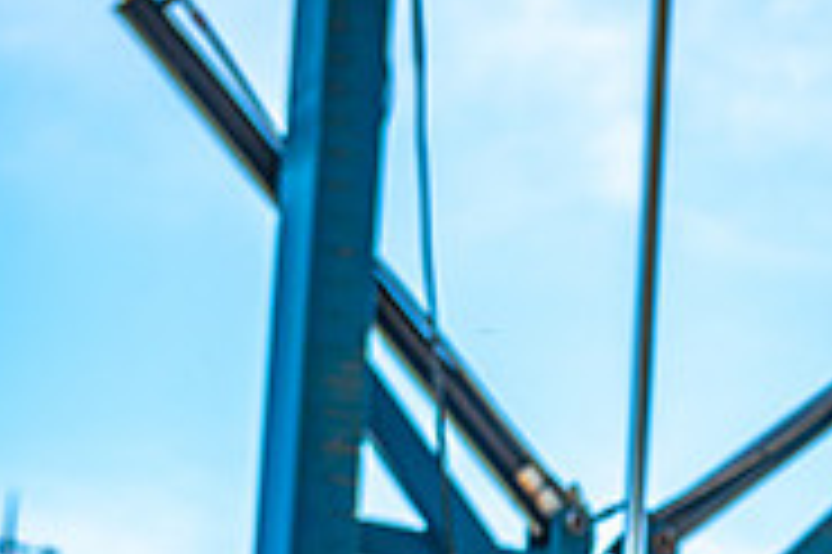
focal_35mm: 207
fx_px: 4780
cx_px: 1273
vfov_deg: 6.6
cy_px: 529
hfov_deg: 9.6
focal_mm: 66
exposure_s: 1/250
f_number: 5.6
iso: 200
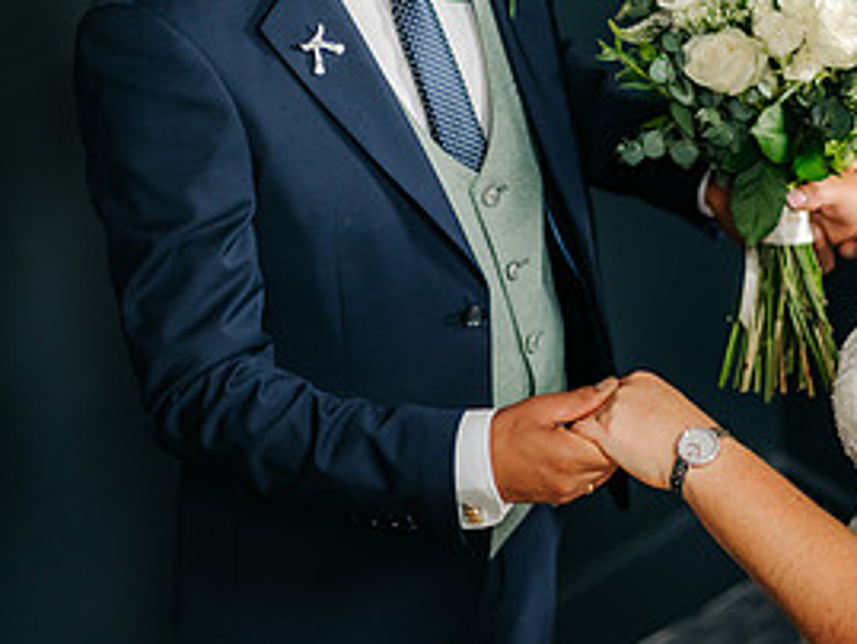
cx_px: 653
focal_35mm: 176
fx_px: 4359
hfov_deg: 11.2
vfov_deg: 8.4
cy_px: 107
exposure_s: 1/250
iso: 800
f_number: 2
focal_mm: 85
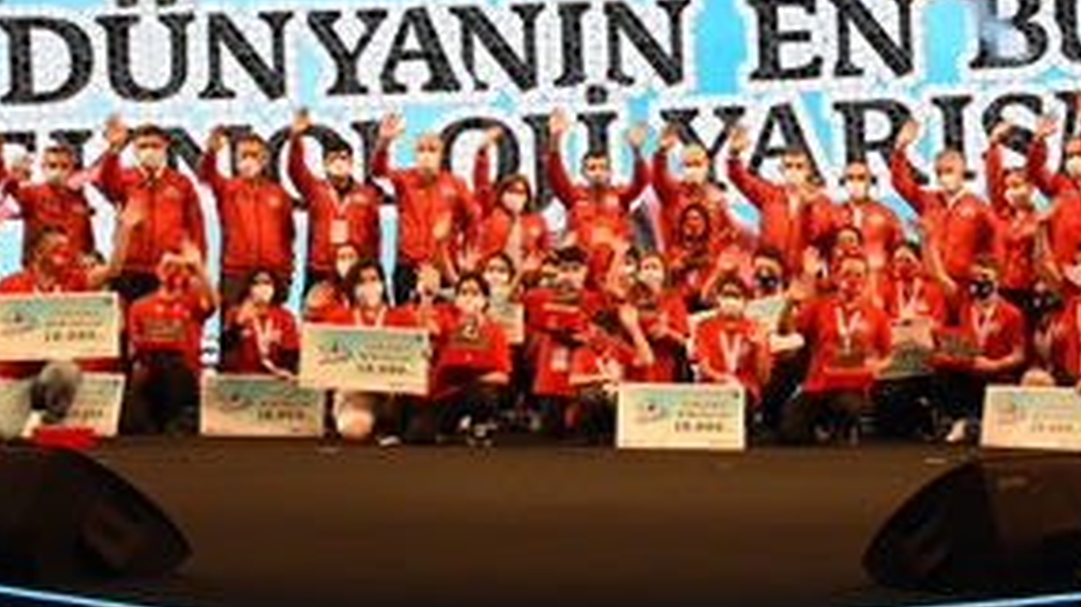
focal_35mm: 106
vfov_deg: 11.4
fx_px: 3037
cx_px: 755
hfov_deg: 20.1
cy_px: 220
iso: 1000
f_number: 5.6
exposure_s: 1/160
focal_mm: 32
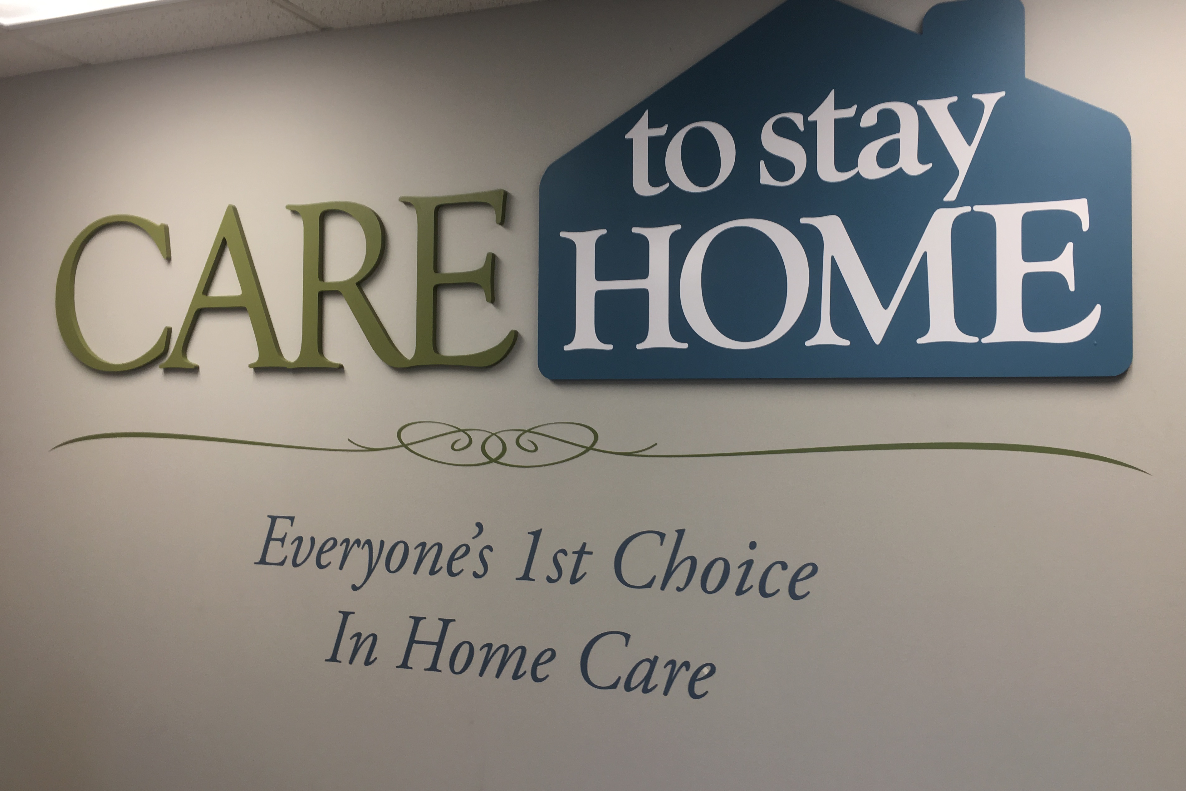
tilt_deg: +0.4
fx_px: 1054
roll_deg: -1.2
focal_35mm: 32
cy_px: 372
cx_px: 629
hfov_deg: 58.7
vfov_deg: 41.1
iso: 25
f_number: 2.2
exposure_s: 1/40
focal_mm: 4.15
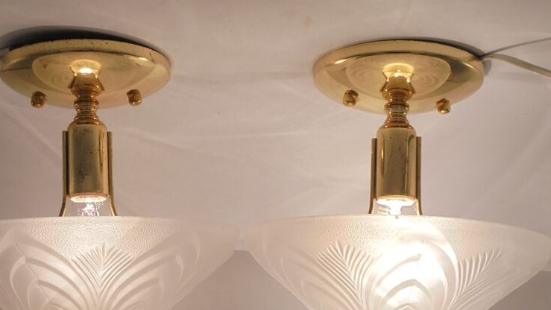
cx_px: 242
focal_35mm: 65
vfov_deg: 18.4
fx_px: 950
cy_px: 231
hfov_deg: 32.3
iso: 100
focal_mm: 8.9
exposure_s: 1/80
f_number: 4.8
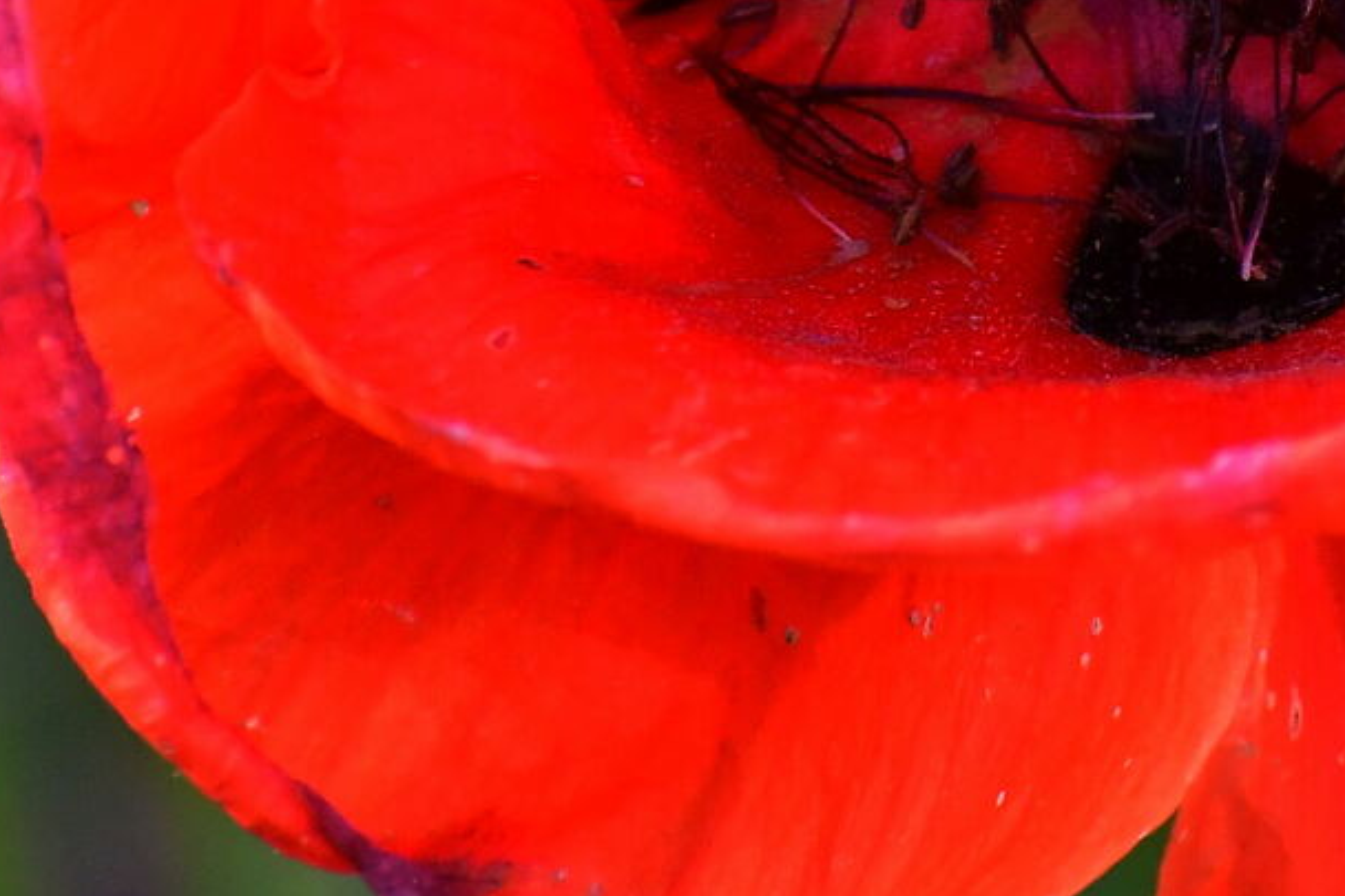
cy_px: -285
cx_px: 892
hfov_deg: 1.5
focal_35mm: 1362
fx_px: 50869
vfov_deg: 1.0
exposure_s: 1/500
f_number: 11
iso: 2000
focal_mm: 230
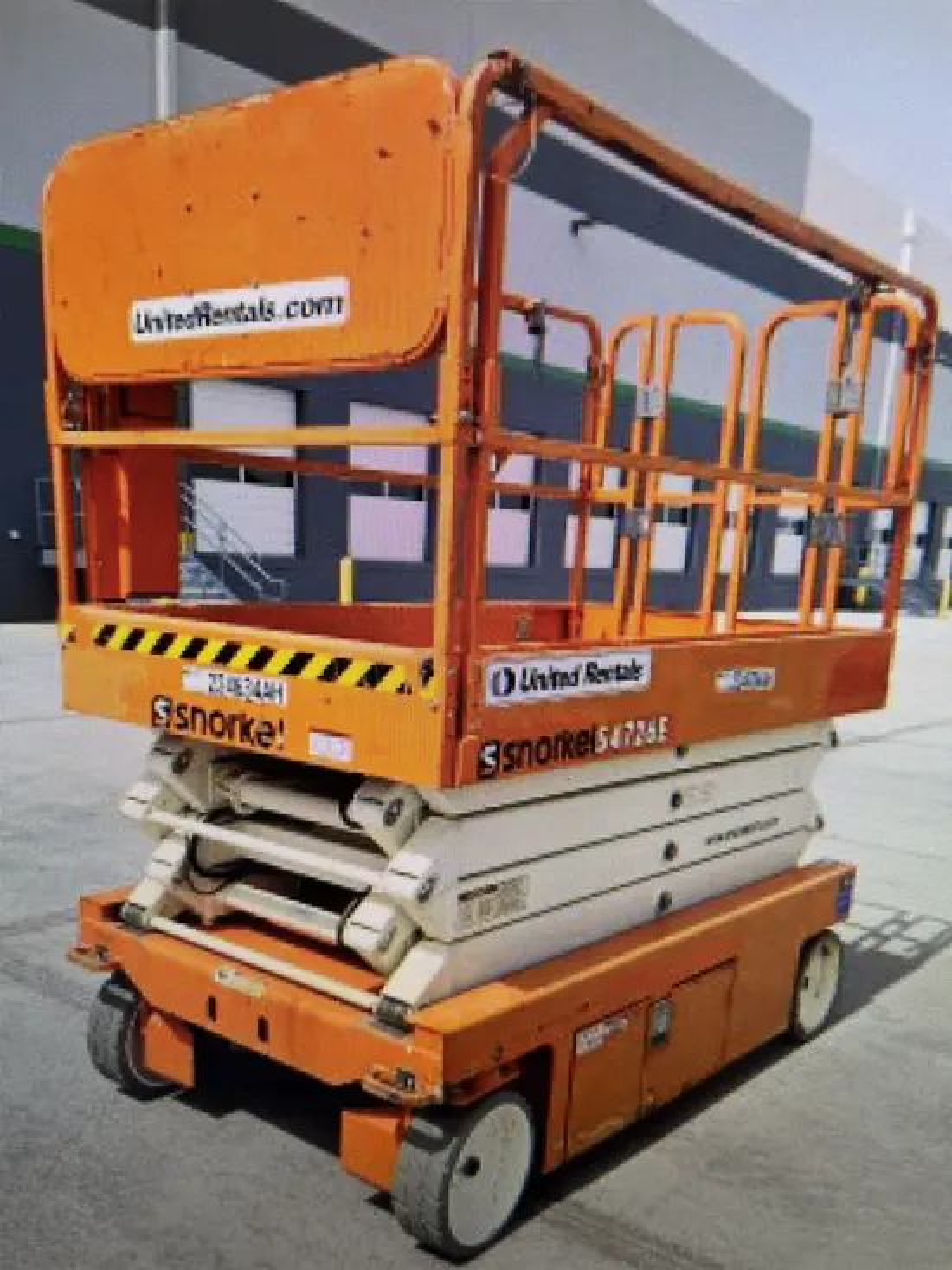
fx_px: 953
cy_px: 635
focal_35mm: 26
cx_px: 476
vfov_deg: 67.3
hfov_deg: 53.1
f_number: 1.6
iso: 80
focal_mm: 5.1
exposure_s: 1/60
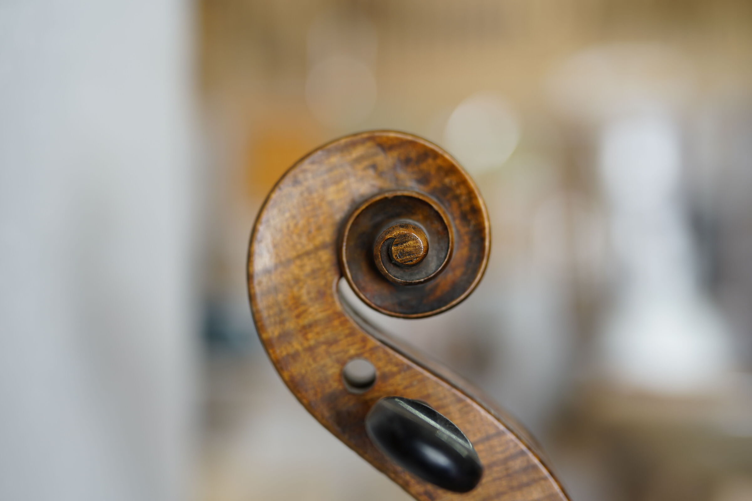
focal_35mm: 50
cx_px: 376
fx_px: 1044
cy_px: 250
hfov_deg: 39.6
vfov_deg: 27.0
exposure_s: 1/100
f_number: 1.8
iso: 100
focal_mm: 50
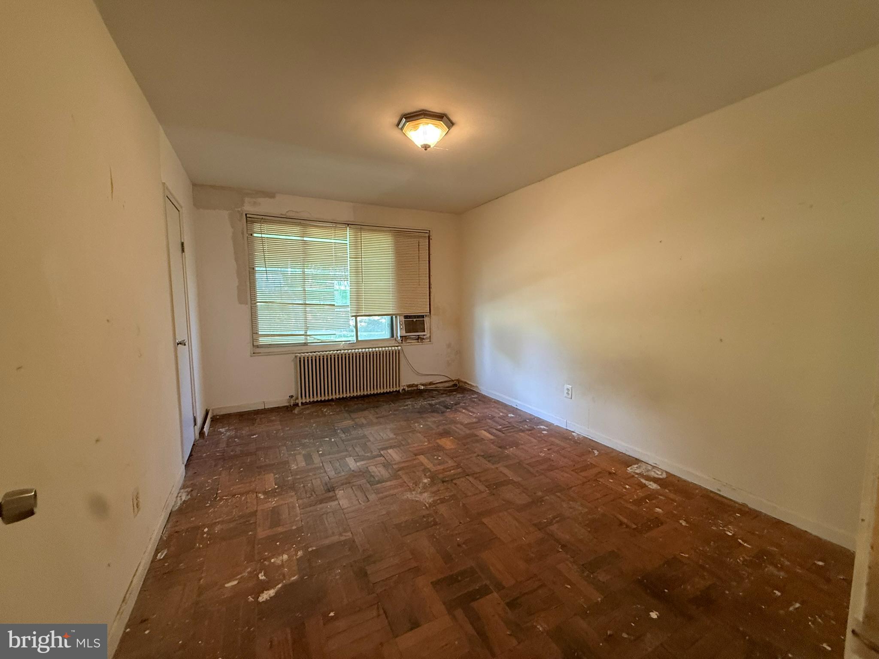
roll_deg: -0.3
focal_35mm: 14
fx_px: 356
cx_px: 440
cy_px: 330
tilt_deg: -5.8
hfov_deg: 102.1
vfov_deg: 85.7
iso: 320
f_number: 2.2
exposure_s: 1/60
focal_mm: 2.22
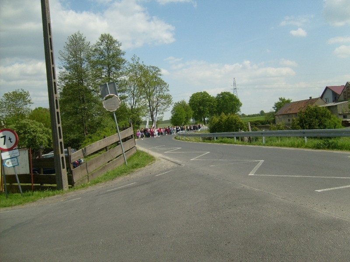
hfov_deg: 52.6
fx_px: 354
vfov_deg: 40.7
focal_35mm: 35
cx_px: 175
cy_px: 131
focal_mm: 5.8
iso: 80
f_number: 7.1
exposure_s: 1/500
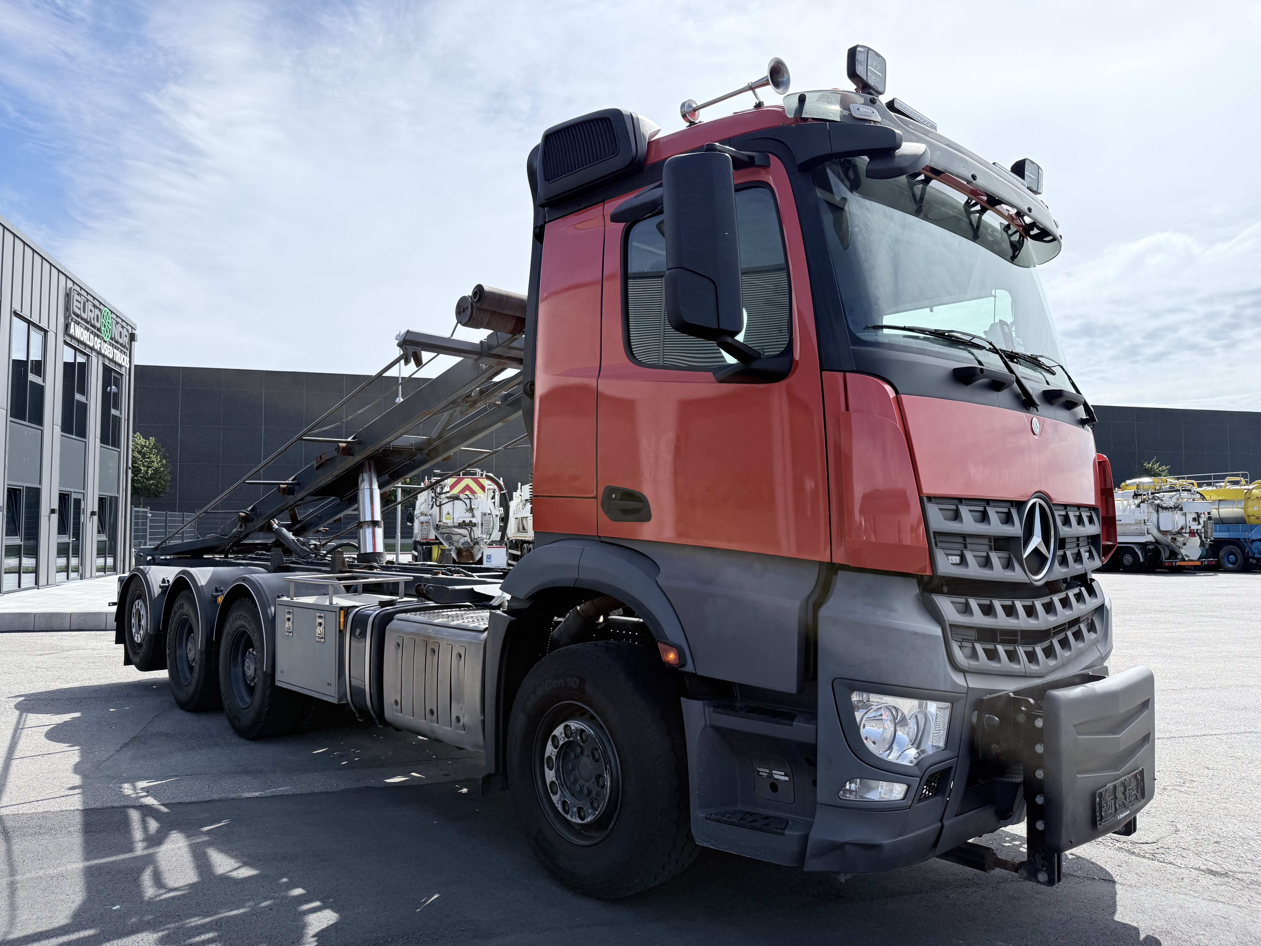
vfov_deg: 56.8
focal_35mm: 24
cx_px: 630
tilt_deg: +4.2
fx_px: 874
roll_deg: +1.2
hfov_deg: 71.6
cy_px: 473
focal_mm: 6.76
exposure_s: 1/4975
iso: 100
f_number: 1.78
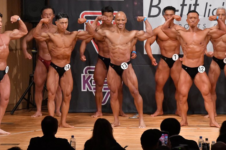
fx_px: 1619
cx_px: 113
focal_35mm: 258
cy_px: 75
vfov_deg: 5.3
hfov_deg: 8.0
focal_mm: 170
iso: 10000
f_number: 5.6
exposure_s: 1/400
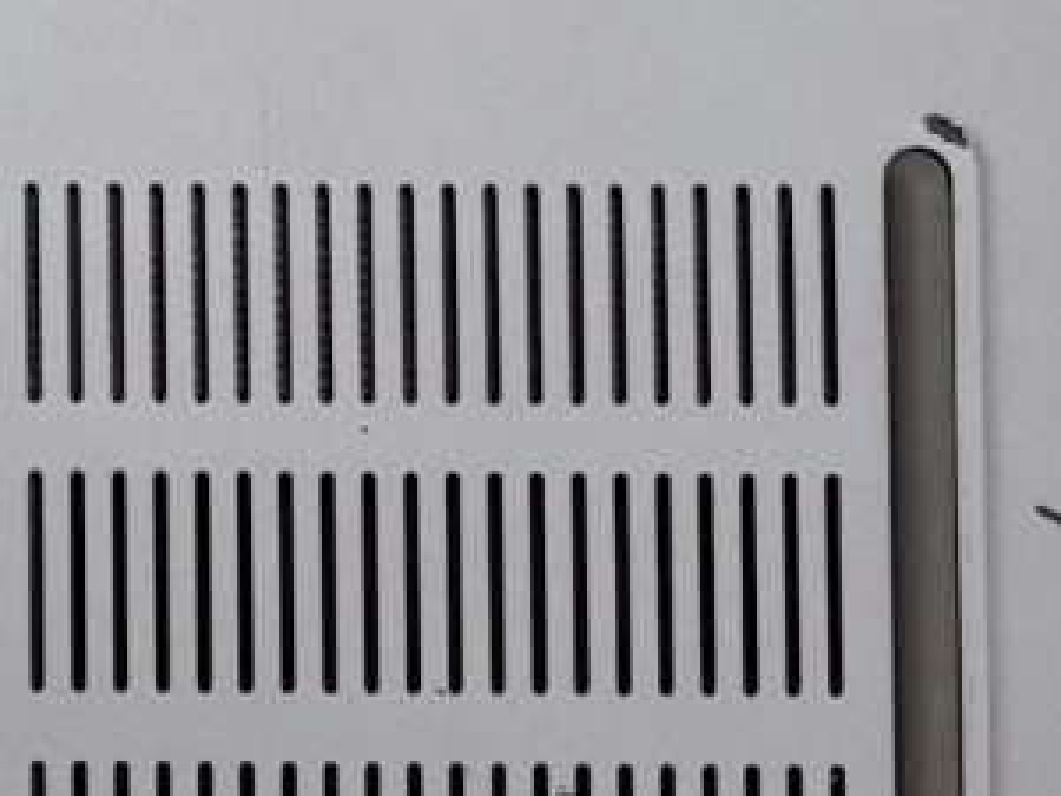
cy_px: 775
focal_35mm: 125
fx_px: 3831
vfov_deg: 11.7
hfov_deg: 13.2
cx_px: -1188
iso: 50
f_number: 1.8
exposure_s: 1/116
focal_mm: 4.36
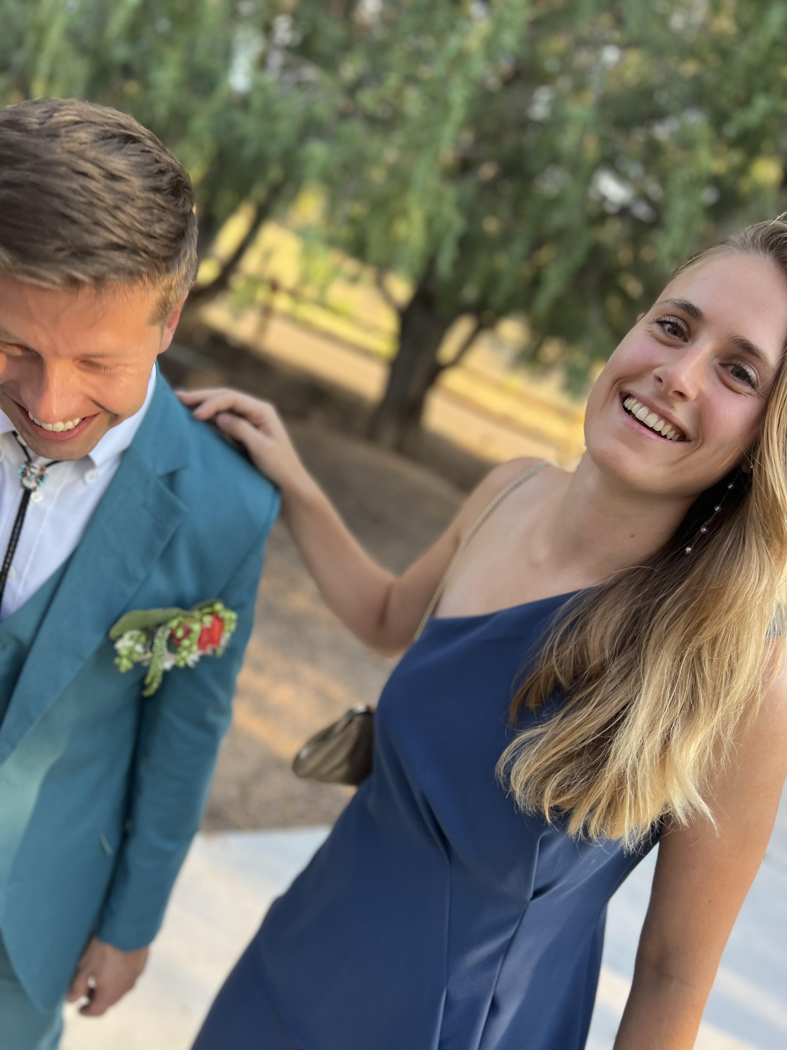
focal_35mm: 26
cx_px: 394
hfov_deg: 53.1
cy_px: 525
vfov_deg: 67.3
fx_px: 788
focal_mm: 5.7
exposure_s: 1/121
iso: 40
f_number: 1.5
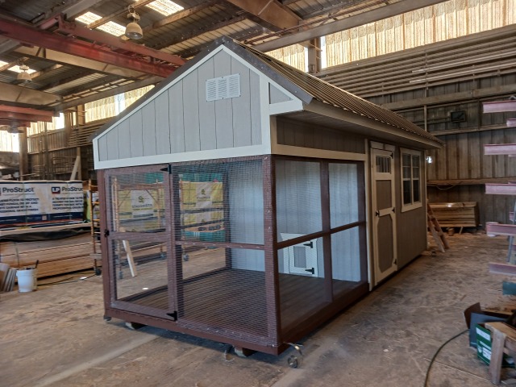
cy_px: 194
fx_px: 402
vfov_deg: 51.4
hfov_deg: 65.3
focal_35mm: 27
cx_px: 258
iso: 200
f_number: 1.8
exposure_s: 1/60
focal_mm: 4
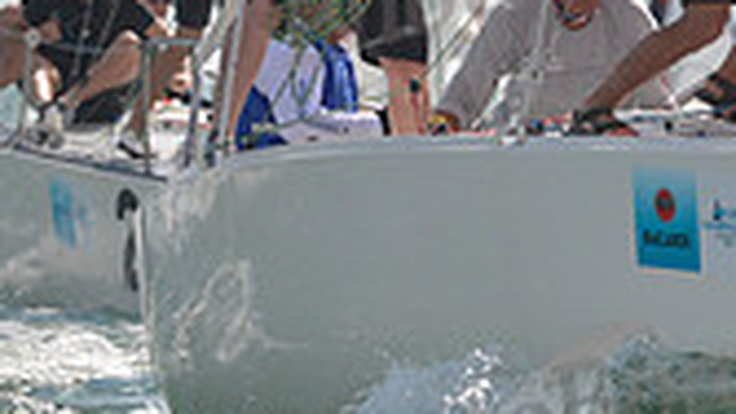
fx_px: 24145
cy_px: 121
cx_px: 1128
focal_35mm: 1237
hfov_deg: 1.7
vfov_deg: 1.0
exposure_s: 1/2500
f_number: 5.6
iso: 280
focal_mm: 340
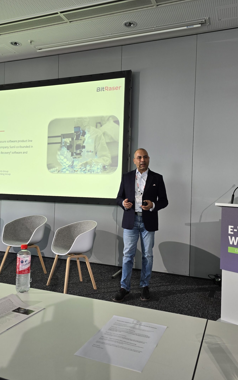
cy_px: 180
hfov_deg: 43.1
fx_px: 301
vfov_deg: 64.6
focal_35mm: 29
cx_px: 126
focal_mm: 6.3
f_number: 1.7
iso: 80
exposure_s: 1/60
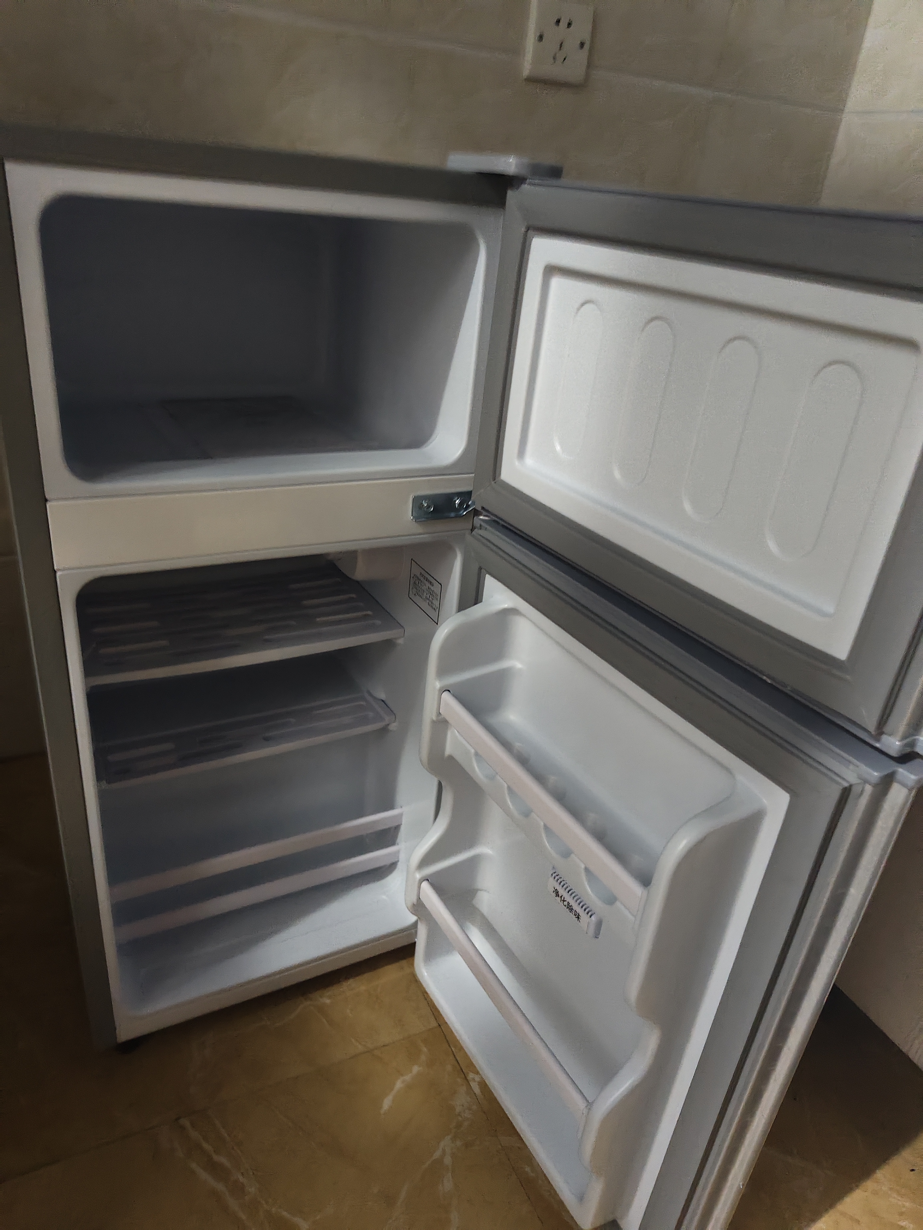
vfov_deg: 73.9
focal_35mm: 23
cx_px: 462
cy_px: 615
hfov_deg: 58.9
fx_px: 818
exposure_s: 1/14.3
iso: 2564
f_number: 1.88
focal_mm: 5.56
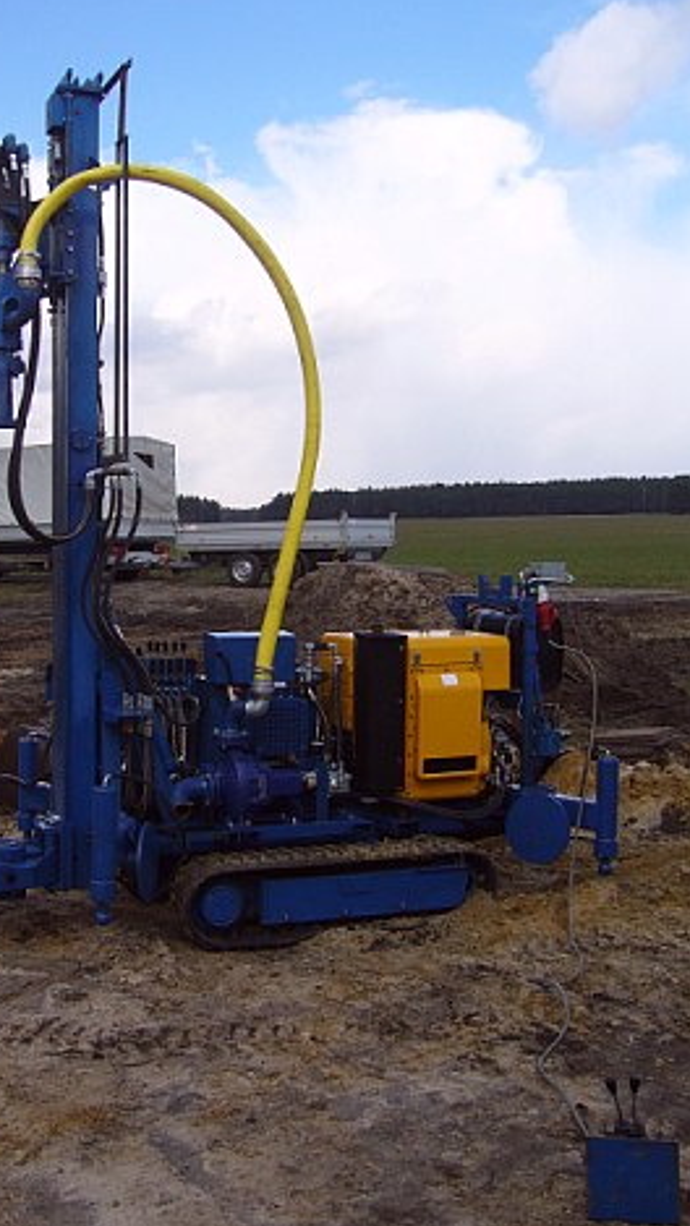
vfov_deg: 51.6
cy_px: 617
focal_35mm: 39
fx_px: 1268
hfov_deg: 30.2
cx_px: 222
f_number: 5.6
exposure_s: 1/320
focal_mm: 5.8
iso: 80
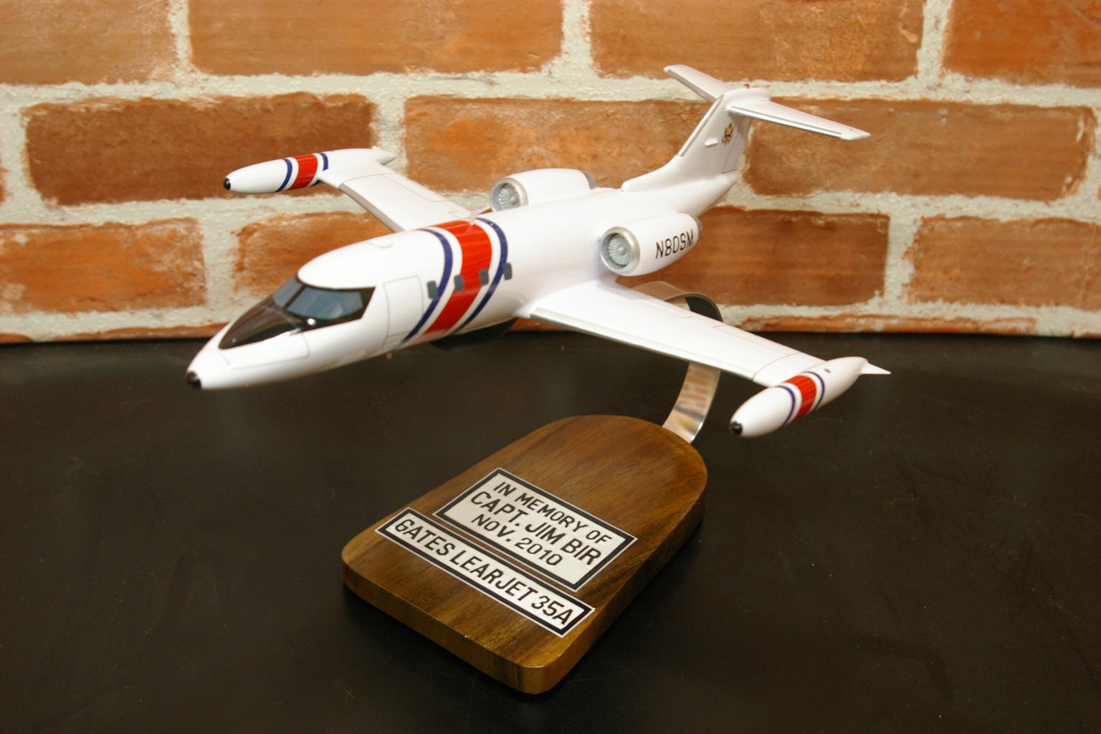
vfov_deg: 25.8
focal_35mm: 52
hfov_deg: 37.9
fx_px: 1605
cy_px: 367
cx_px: 550
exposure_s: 1/20
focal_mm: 35
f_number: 5.6
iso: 800
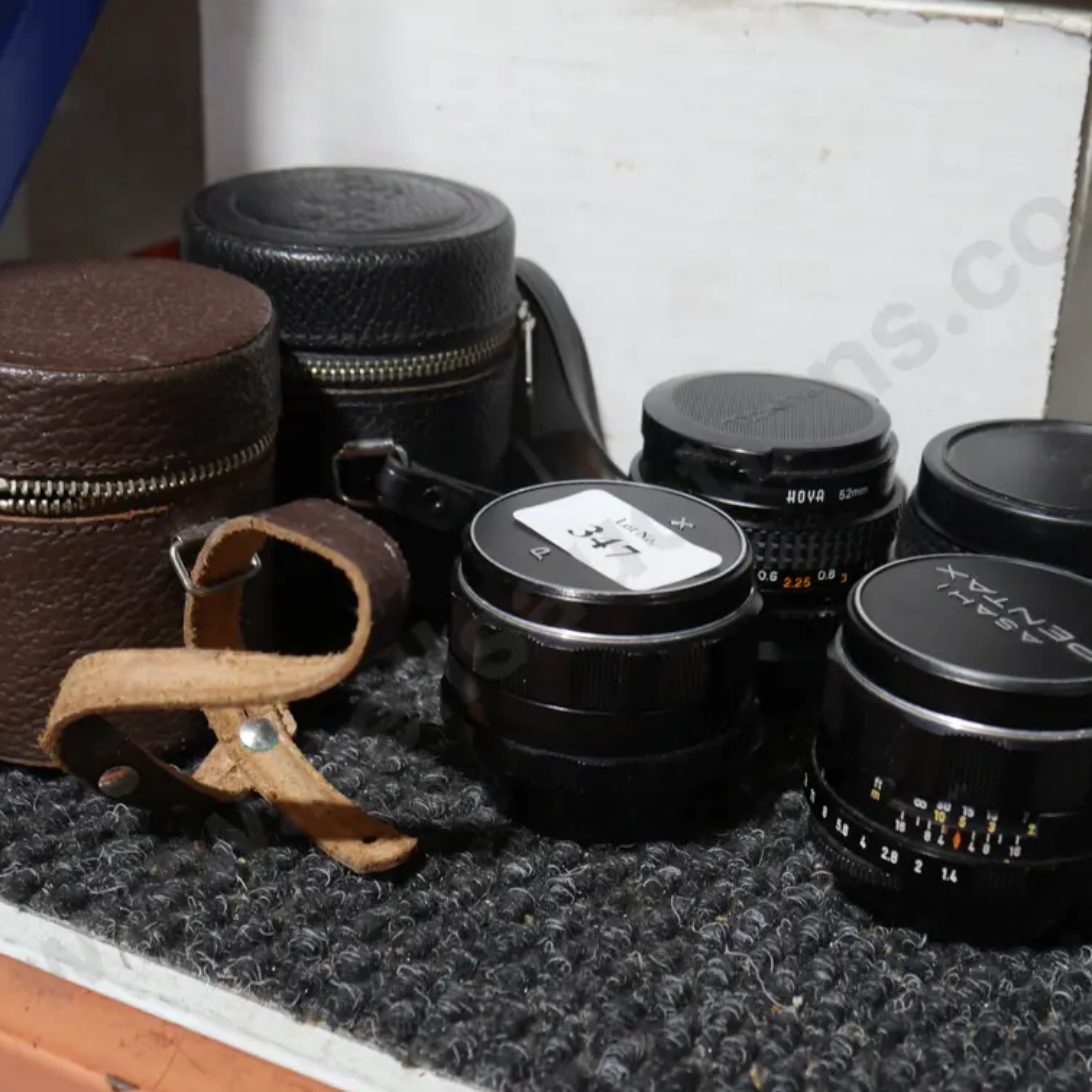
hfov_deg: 35.3
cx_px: 615
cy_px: 552
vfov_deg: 35.4
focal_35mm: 48
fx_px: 1713
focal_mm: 20
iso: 640
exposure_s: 1/60
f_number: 4.5
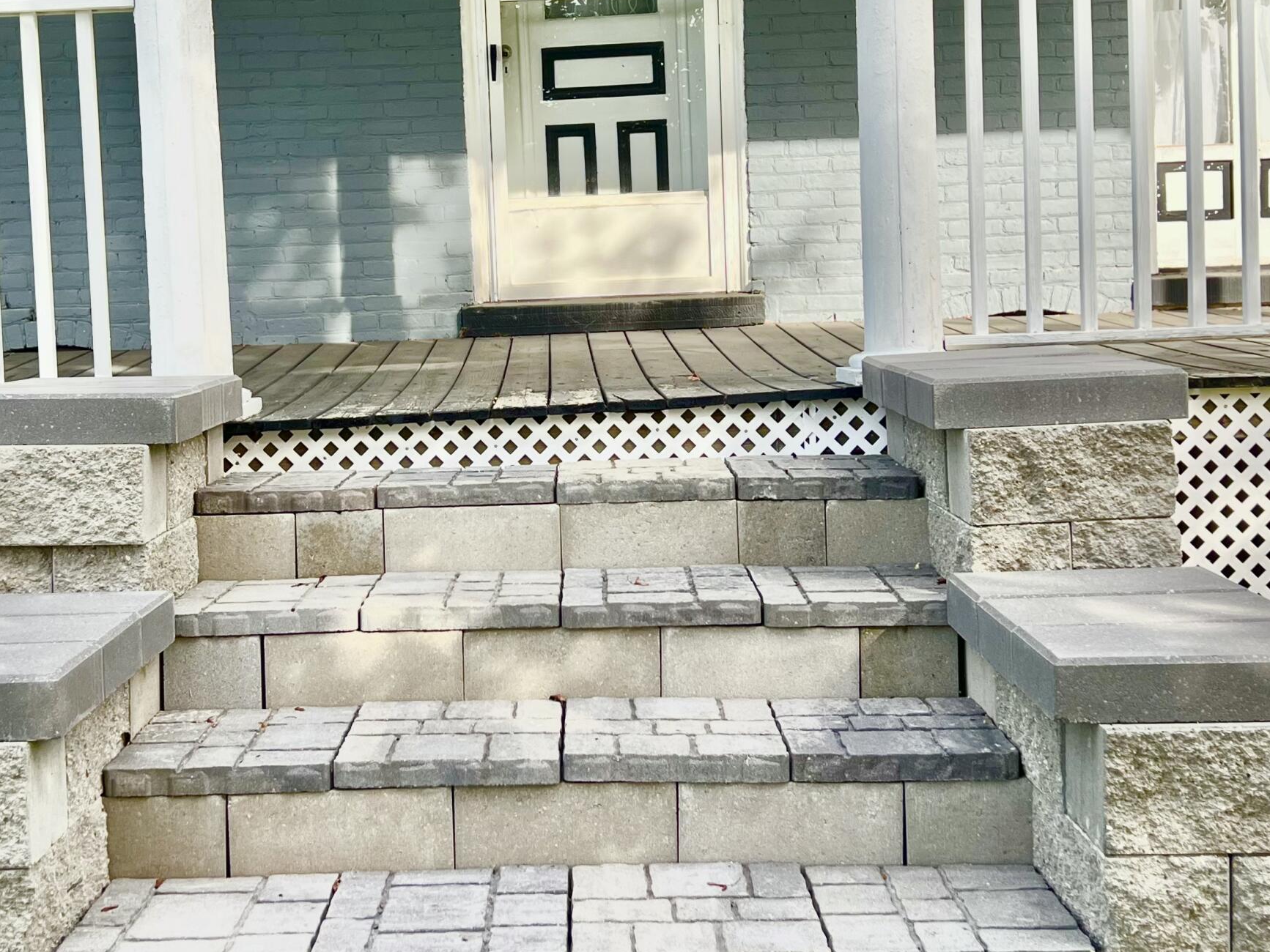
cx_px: 583
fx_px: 1651
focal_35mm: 45
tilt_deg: -3.2
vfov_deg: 32.0
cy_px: 336
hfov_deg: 42.0
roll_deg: +1.7
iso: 50
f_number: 1.5
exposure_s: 1/949
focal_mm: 5.7
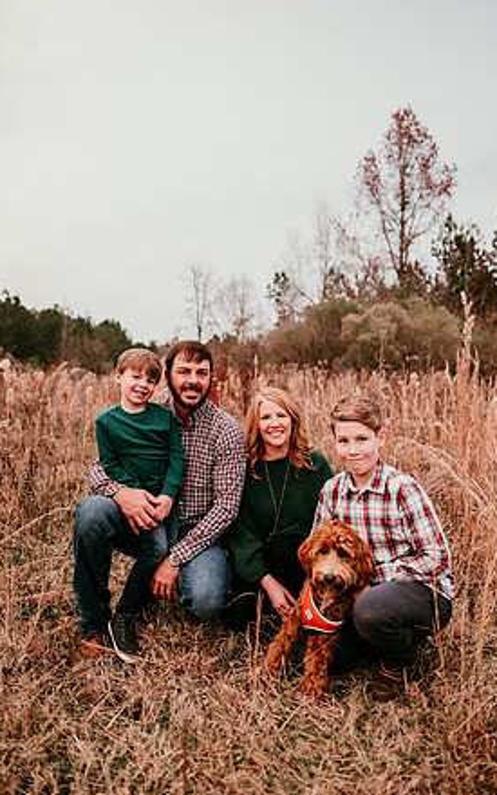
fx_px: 542
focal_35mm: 25
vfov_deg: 72.5
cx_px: 266
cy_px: 390
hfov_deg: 49.2
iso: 100
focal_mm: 24
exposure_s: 1/160
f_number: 2.2
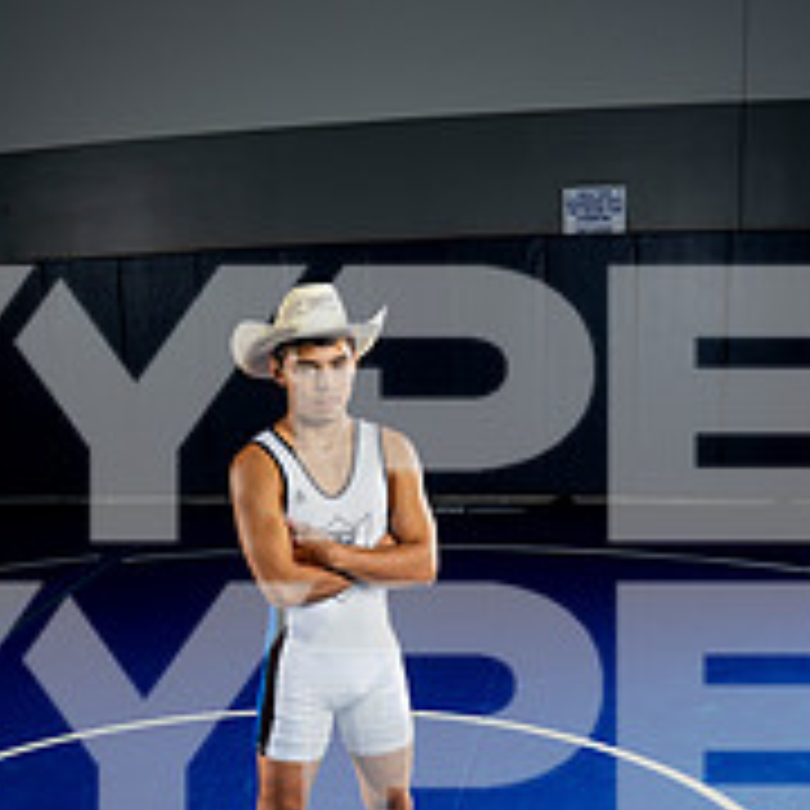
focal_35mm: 51
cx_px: 252
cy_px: 724
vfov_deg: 31.8
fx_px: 1350
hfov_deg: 33.0
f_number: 4
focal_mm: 24
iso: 125
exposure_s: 1/250
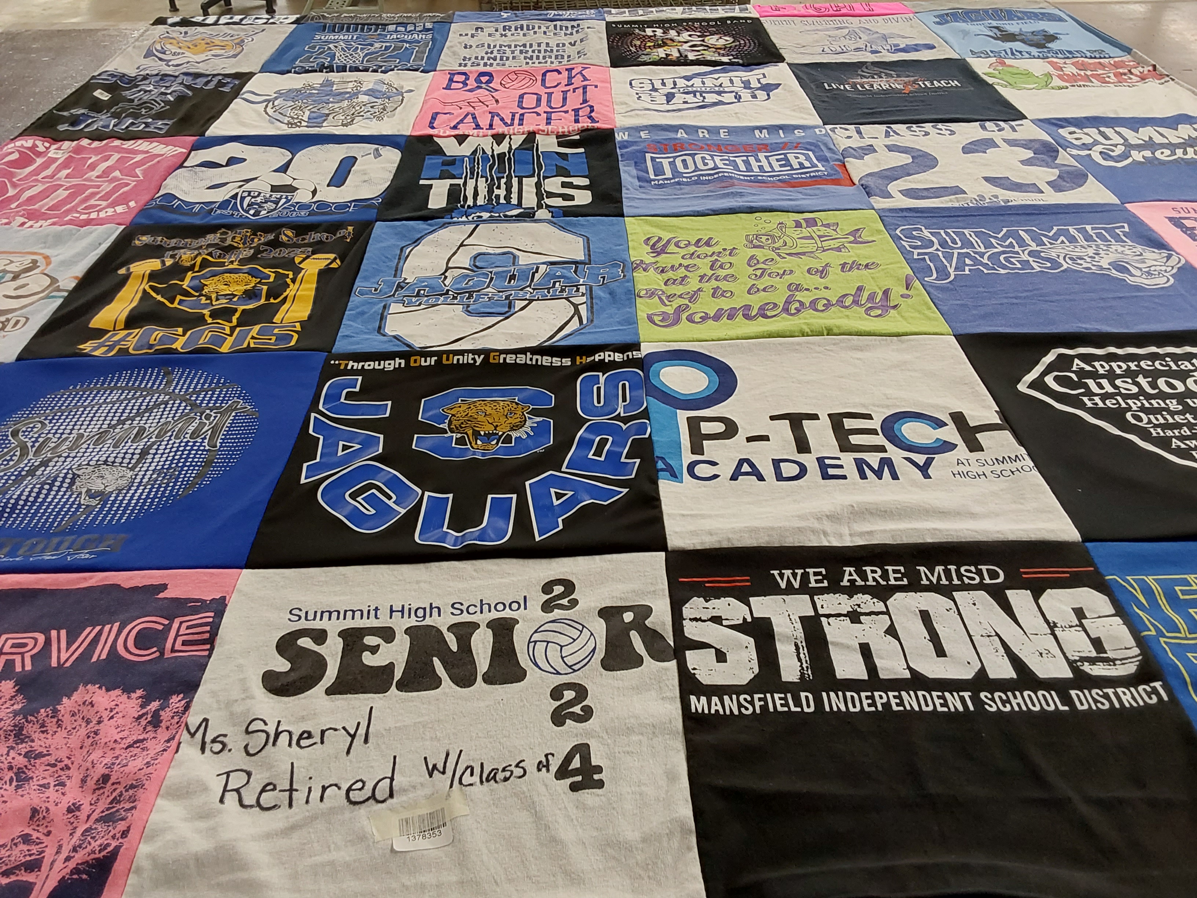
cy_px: 449
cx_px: 598
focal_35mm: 28
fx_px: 968
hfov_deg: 63.4
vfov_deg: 49.7
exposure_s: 1/60
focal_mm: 2.91
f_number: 1.9
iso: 100
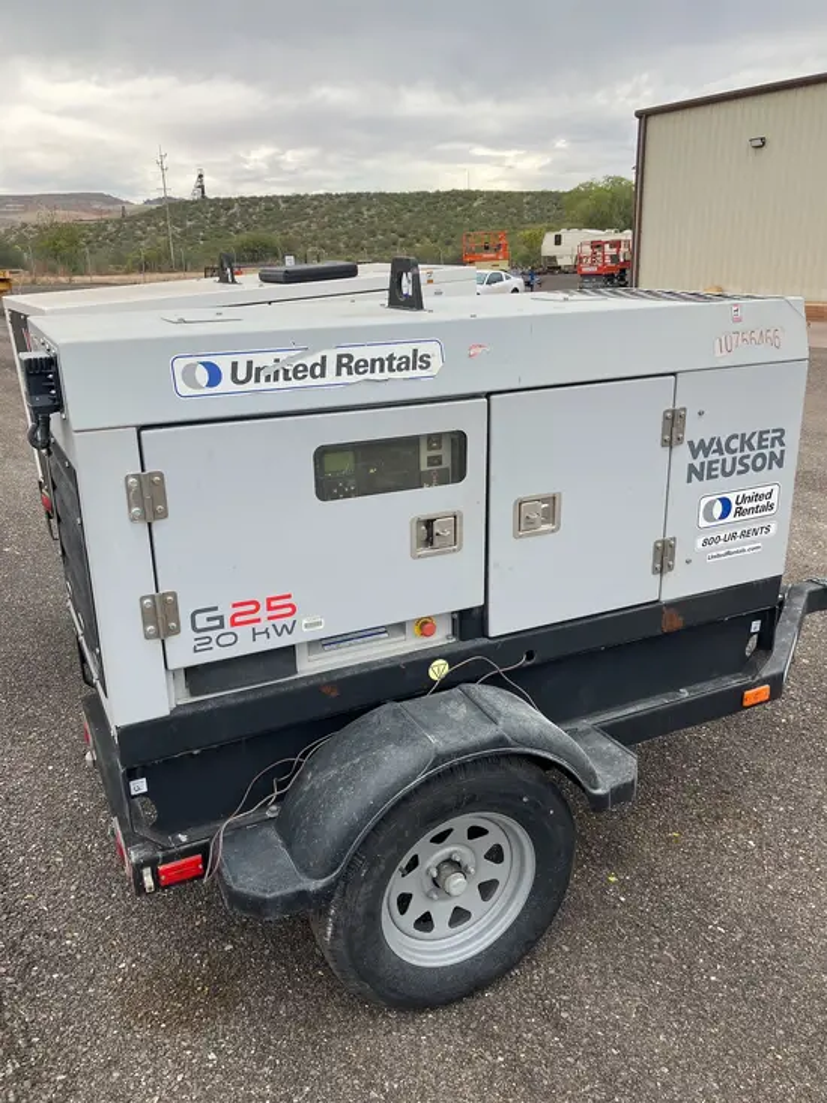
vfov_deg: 63.4
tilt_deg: -17.5
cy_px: 552
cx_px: 414
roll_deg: +1.2
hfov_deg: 49.8
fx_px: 892
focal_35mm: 28
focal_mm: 3.99
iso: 32
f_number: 1.8
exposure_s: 1/771
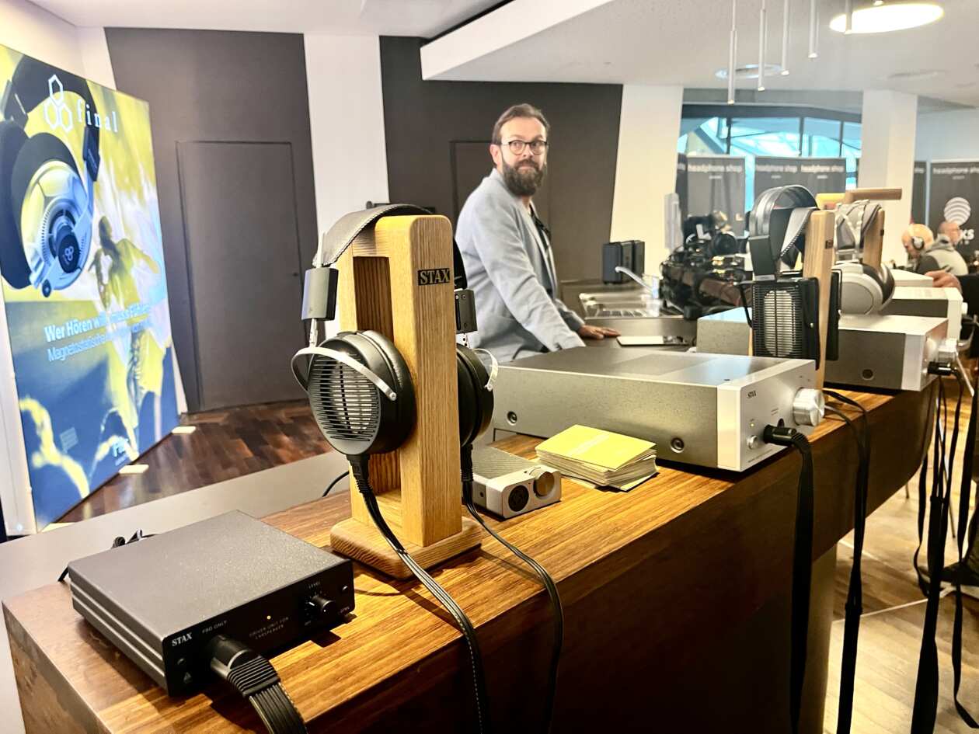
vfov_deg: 53.1
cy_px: 367
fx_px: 735
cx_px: 490
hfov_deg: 67.3
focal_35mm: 26
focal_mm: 5.1
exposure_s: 1/50
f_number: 1.6
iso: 320
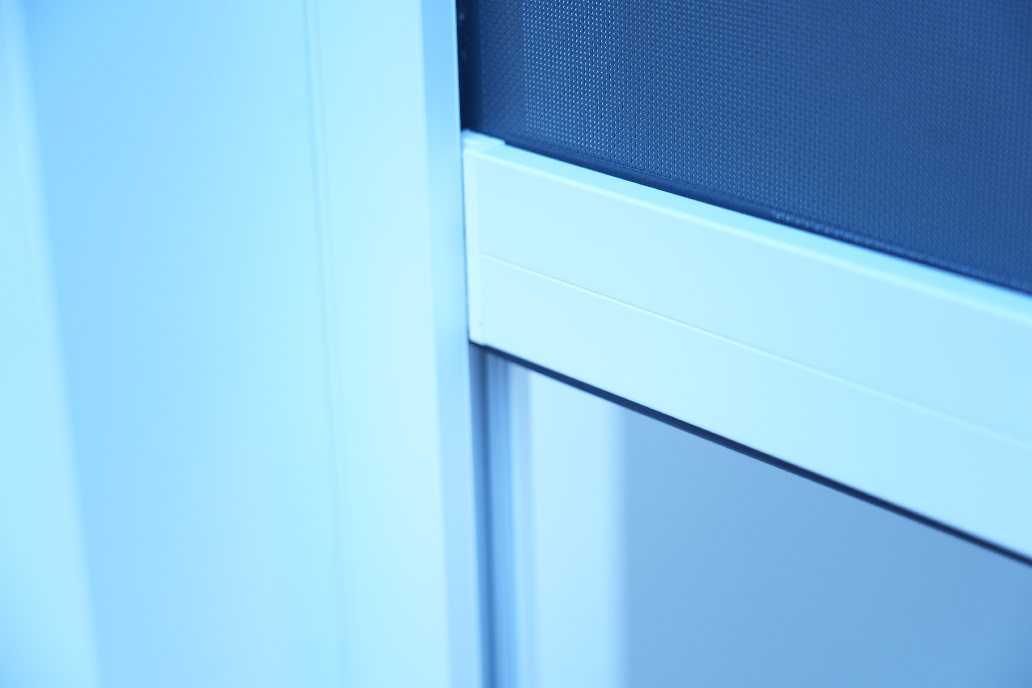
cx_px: 516
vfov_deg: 19.5
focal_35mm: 70
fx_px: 2007
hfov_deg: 28.8
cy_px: 344
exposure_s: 1/60
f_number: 4
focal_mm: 70
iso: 800
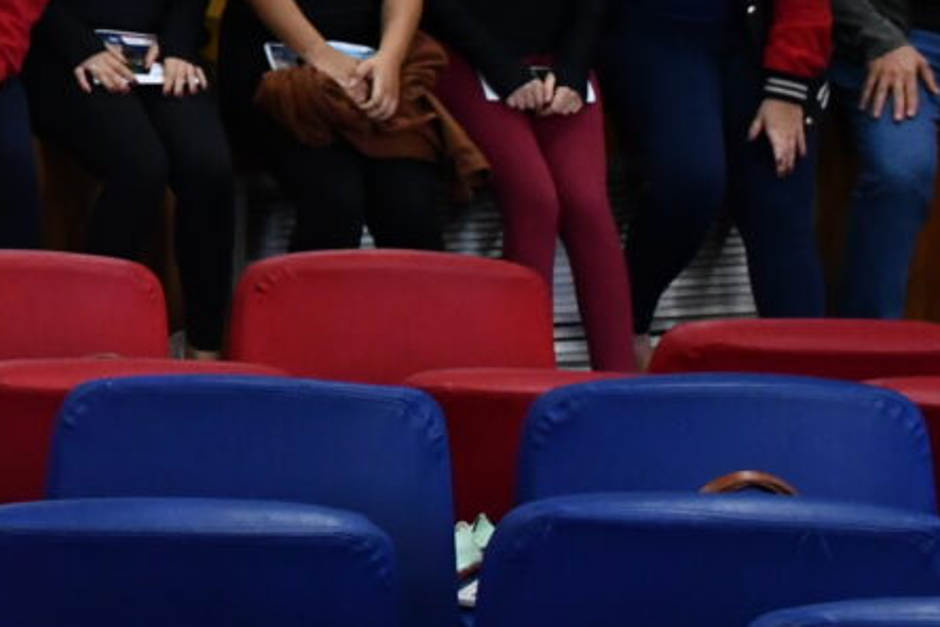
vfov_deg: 7.0
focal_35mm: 194
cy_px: -291
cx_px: -984
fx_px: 5067
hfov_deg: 9.8
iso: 1600
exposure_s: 1/125
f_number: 4
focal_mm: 30
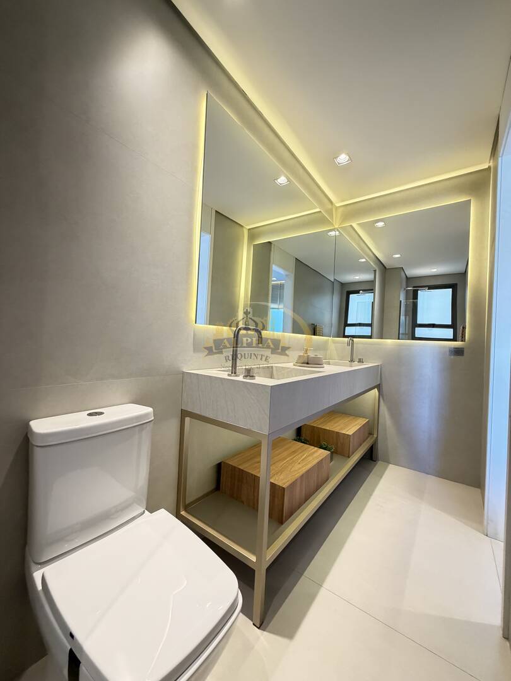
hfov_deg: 85.7
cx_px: 256
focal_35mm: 14
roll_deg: -3.1
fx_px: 276
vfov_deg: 102.1
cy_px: 340
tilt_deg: +1.2
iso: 500
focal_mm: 2.22
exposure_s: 1/60
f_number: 2.2
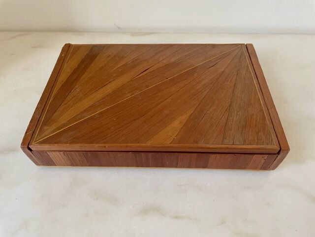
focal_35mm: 26
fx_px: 237
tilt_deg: -51.3
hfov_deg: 67.3
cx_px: 158
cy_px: 118
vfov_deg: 53.1
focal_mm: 4.2
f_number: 1.6
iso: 250
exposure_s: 1/60
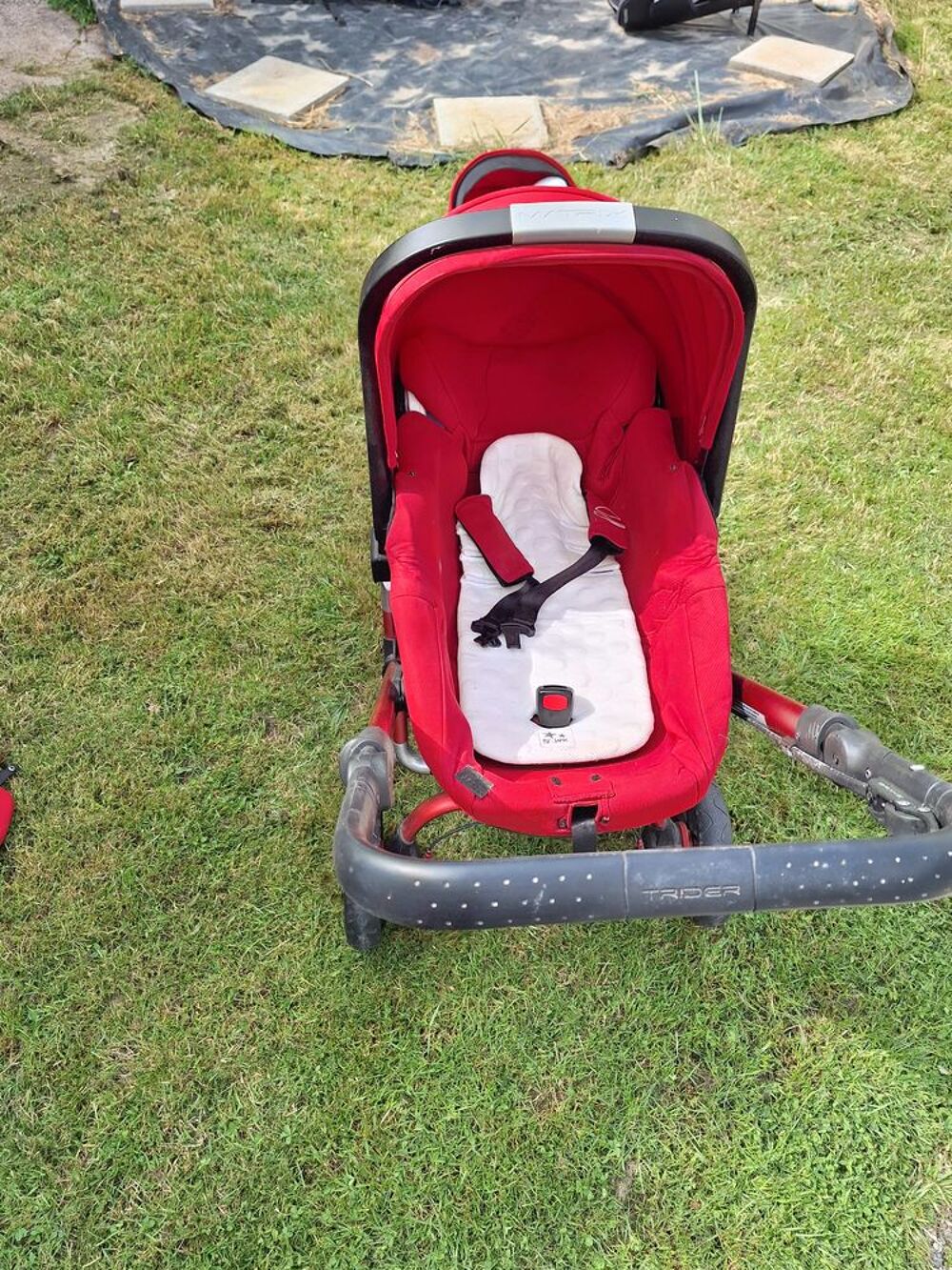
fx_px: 843
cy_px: 635
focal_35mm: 23
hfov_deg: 58.9
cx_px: 476
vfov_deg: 73.9
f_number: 1.8
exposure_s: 1/780
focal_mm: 5.54
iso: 40
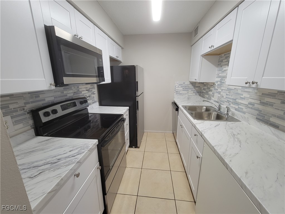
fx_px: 107
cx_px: 142
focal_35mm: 13
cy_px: 107
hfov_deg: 106.2
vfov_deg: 89.9
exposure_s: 1/60
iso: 160
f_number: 2.2
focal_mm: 2.2
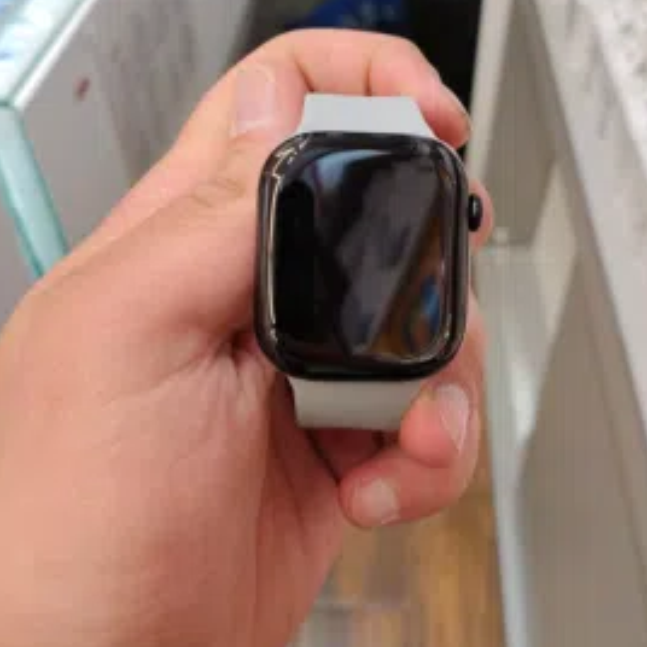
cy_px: 217
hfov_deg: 49.7
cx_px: 338
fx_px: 698
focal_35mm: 33
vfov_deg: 48.9
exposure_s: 1/100
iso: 150
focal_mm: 4.71
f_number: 1.7
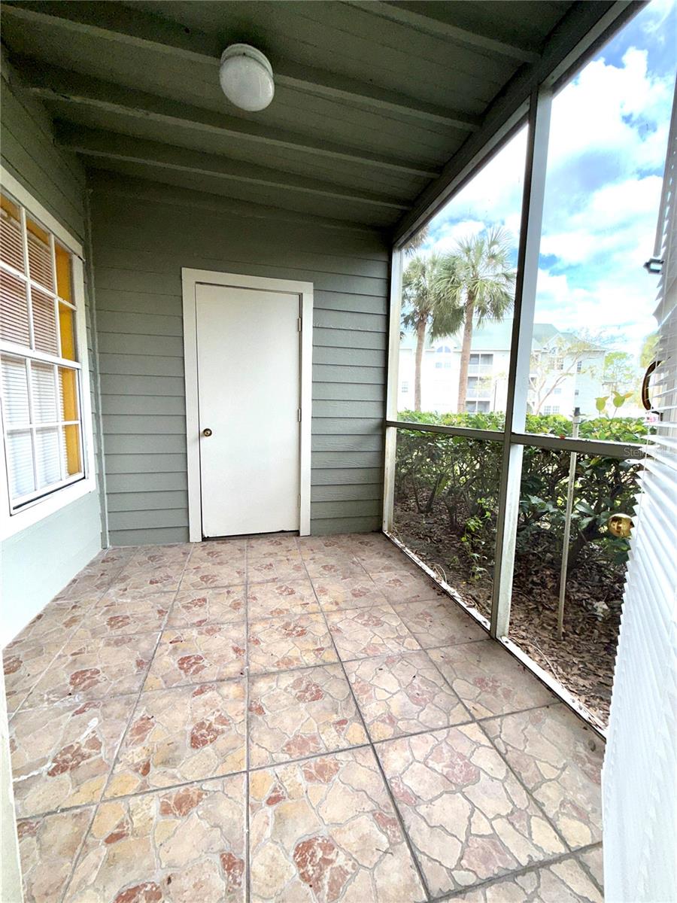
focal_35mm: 14
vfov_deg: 102.1
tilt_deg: -5.9
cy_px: 452
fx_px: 365
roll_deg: -1.4
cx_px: 338
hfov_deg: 85.7
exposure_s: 1/122
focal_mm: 2.22
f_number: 2.2
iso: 16
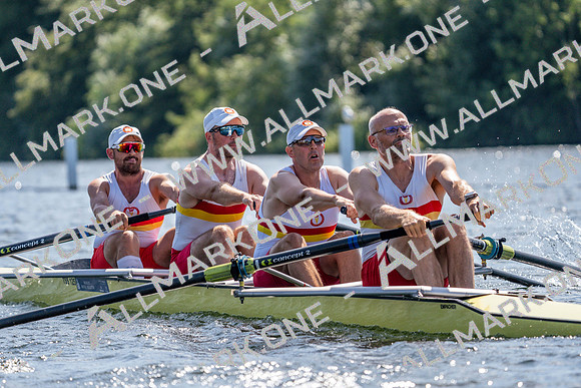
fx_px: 4988
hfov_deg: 6.7
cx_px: 290
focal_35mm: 309
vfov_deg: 4.5
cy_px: 194
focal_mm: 309
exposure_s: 1/2000
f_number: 6.3
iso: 320
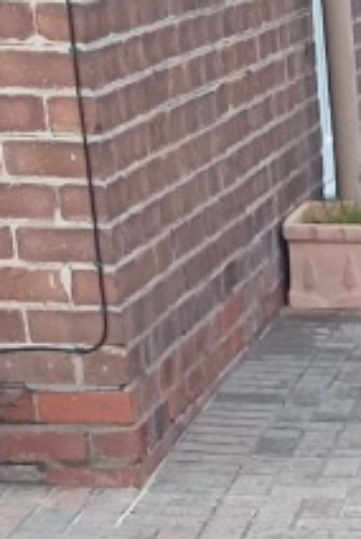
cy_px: 1340
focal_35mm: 147
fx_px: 2204
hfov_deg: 8.9
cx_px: 661
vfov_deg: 11.3
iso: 250
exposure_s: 1/50
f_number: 1.8
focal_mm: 4.65
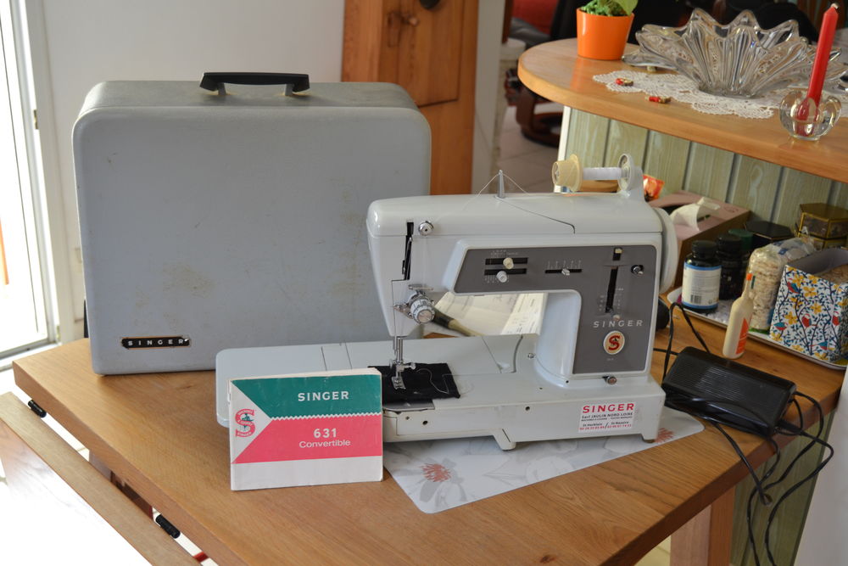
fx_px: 919
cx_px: 424
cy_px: 283
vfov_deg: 34.2
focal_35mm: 39
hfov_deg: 49.5
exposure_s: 1/80
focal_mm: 26
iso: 400
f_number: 4.2
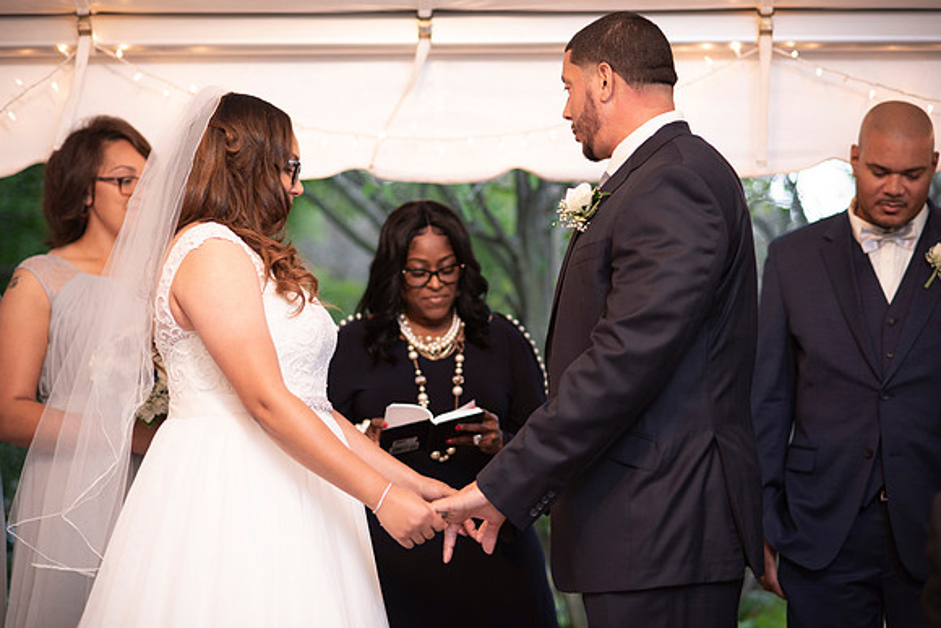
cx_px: 470
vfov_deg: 16.1
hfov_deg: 23.9
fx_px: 2222
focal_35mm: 85
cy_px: 314
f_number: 2
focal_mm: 85
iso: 500
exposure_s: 1/160
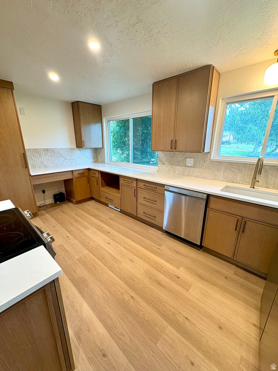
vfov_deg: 102.1
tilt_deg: -15.9
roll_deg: -1.4
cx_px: 139
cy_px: 186
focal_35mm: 14
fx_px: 150
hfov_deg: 85.7
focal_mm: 2.22
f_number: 2.2
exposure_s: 1/60
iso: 160
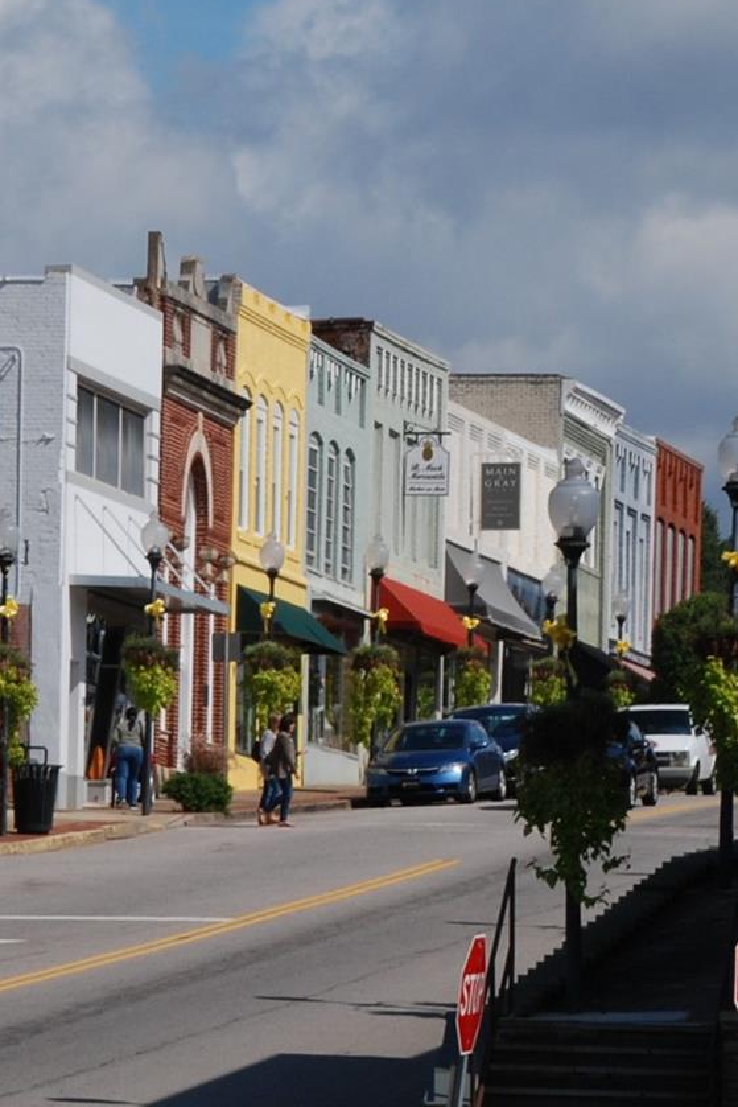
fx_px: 7899
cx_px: -86
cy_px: 768
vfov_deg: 8.0
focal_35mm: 257
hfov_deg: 5.3
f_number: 16
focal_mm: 70
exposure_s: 1/200
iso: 200
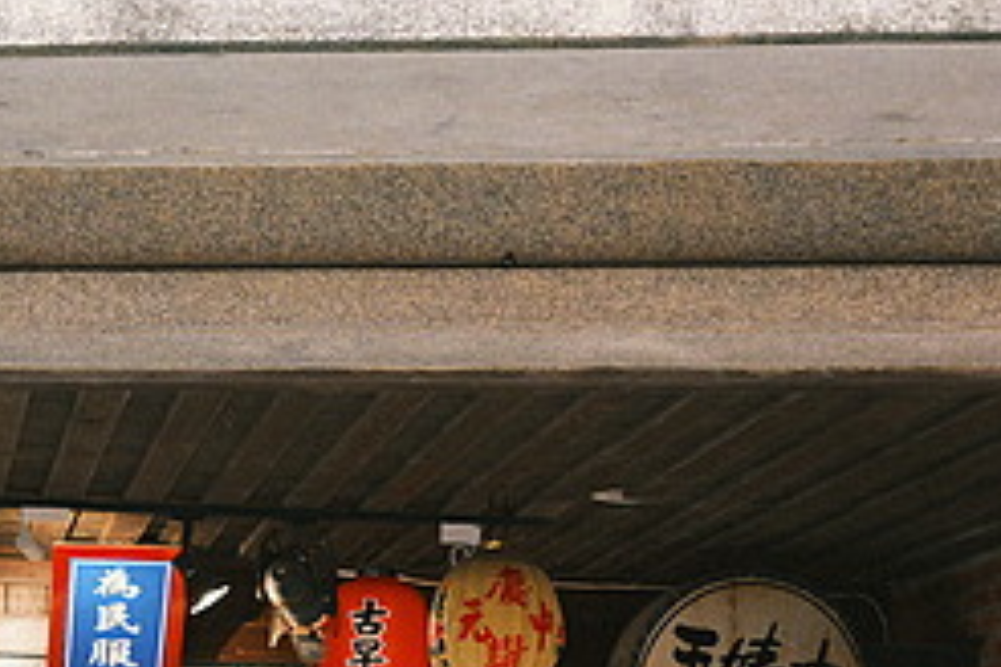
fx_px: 3086
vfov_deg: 11.8
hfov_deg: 18.3
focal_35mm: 111
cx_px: 264
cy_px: 1013
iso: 200
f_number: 2.2
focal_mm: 35
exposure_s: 1/125
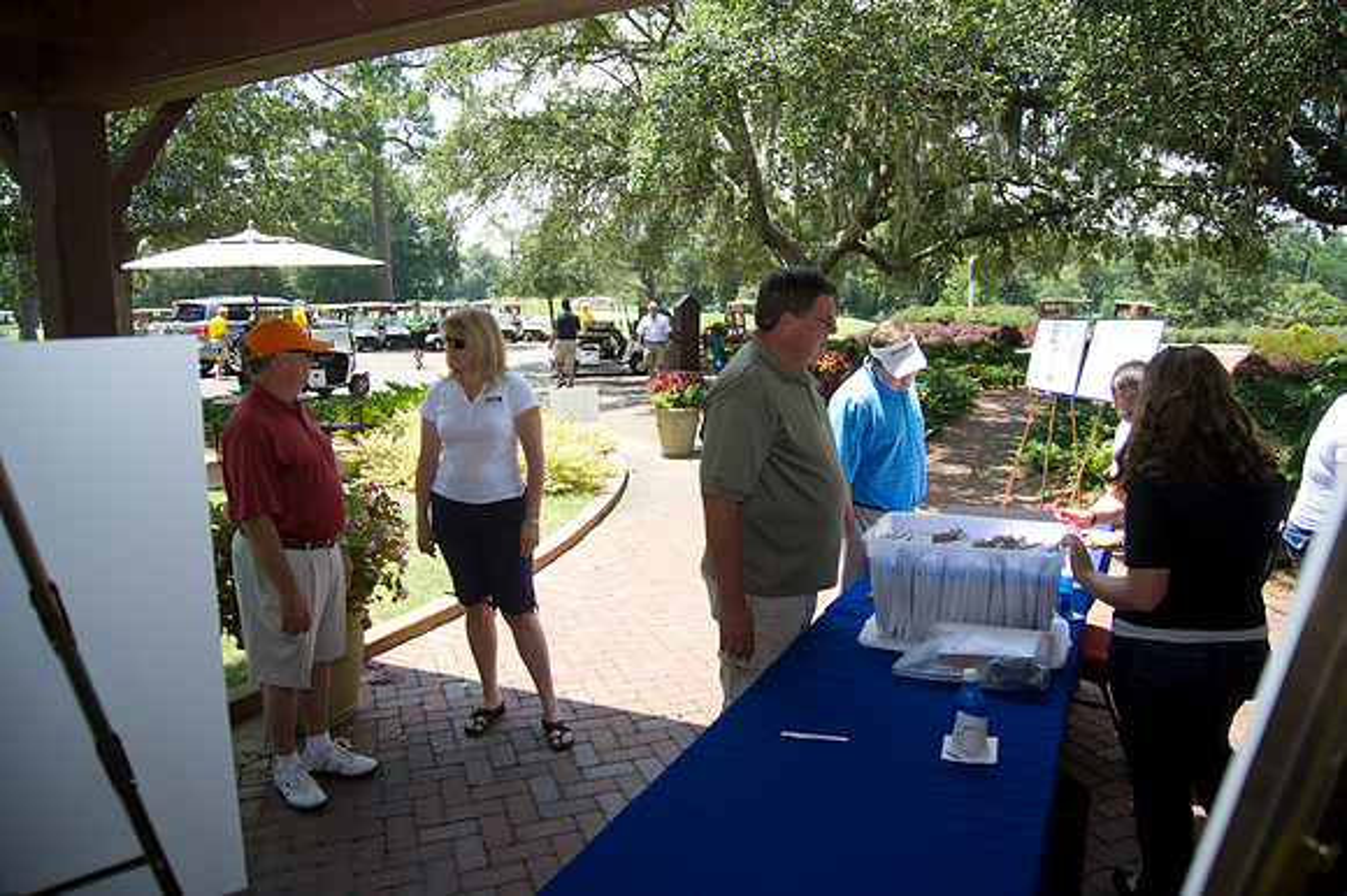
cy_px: 448
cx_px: 674
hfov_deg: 73.8
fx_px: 897
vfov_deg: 53.1
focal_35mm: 24
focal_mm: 24
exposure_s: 1/250
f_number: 4.5
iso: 200
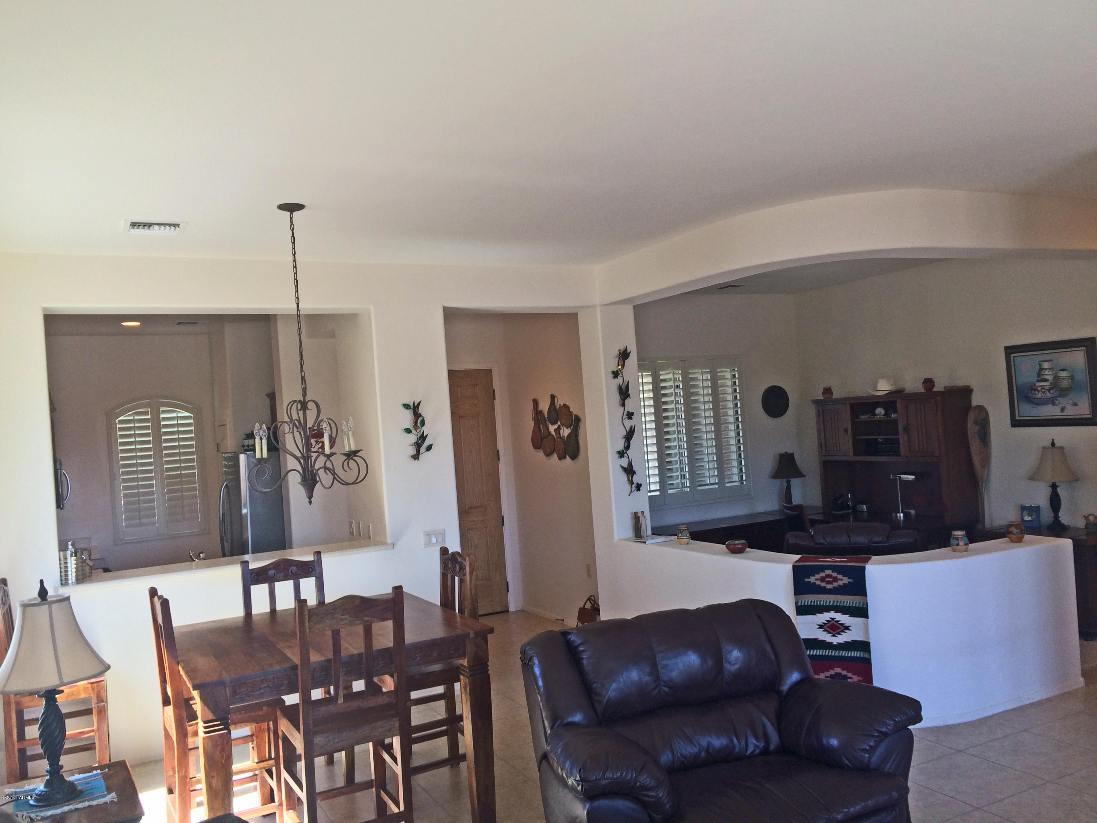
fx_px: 919
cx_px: 548
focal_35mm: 29
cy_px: 412
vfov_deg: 48.2
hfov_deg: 61.7
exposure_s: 1/60
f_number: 2.2
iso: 50
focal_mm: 4.15
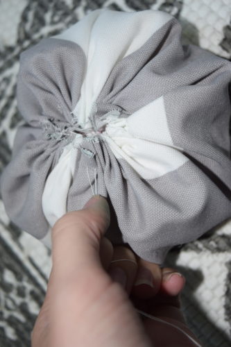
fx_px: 520
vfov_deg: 36.9
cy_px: 174
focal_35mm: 54
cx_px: 116
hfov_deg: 25.0
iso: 800
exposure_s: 1/25
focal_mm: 36
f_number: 4.8
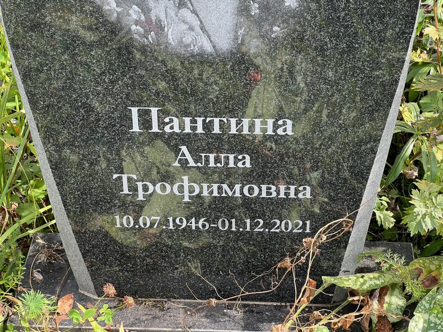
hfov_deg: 25.3
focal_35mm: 77
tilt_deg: -39.2
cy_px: 166
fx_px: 985
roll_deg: +0.9
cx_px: 222
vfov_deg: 19.1
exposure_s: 1/99
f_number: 2.8
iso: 32
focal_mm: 9
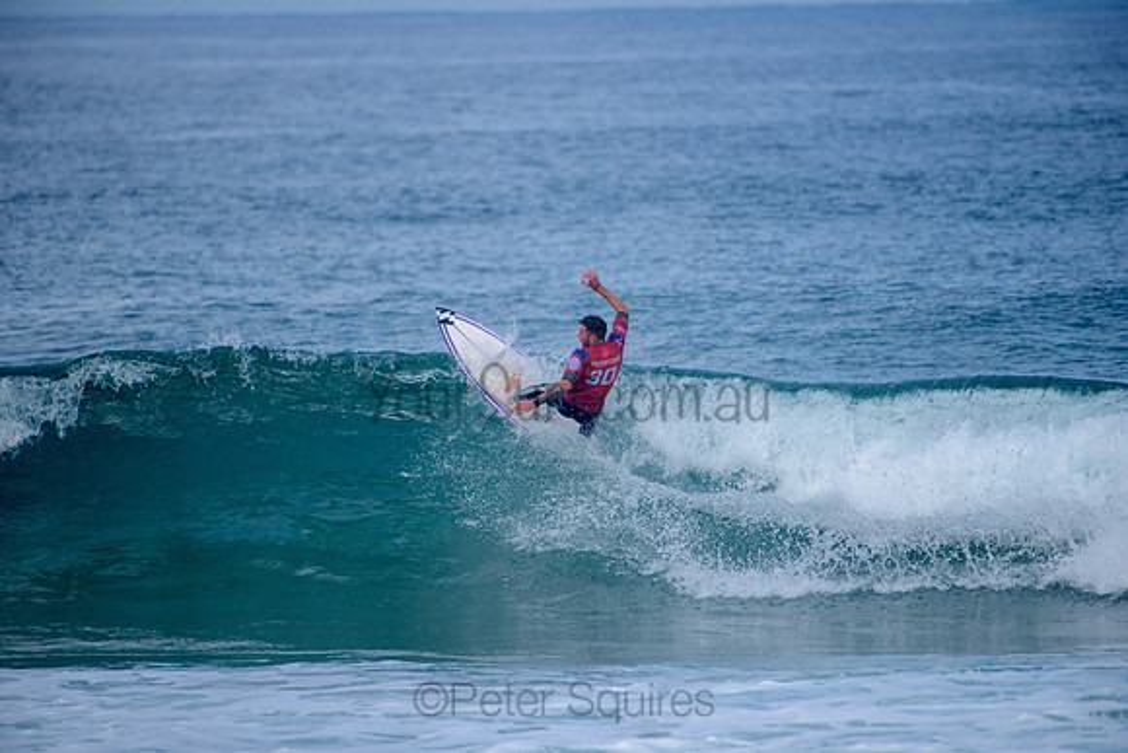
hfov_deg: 4.1
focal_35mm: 500
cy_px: 376
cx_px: 564
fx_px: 15673
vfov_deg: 2.8
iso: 220
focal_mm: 500
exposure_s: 1/2000
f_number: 5.6
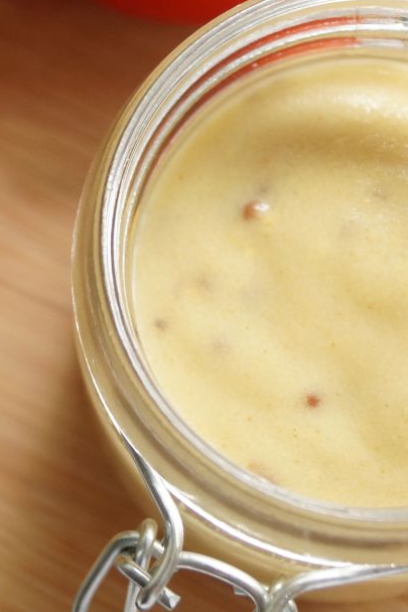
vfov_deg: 19.2
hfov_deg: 12.9
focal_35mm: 106
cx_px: 140
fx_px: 1803
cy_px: 215
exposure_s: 1/60
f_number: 4.5
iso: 500
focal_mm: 28
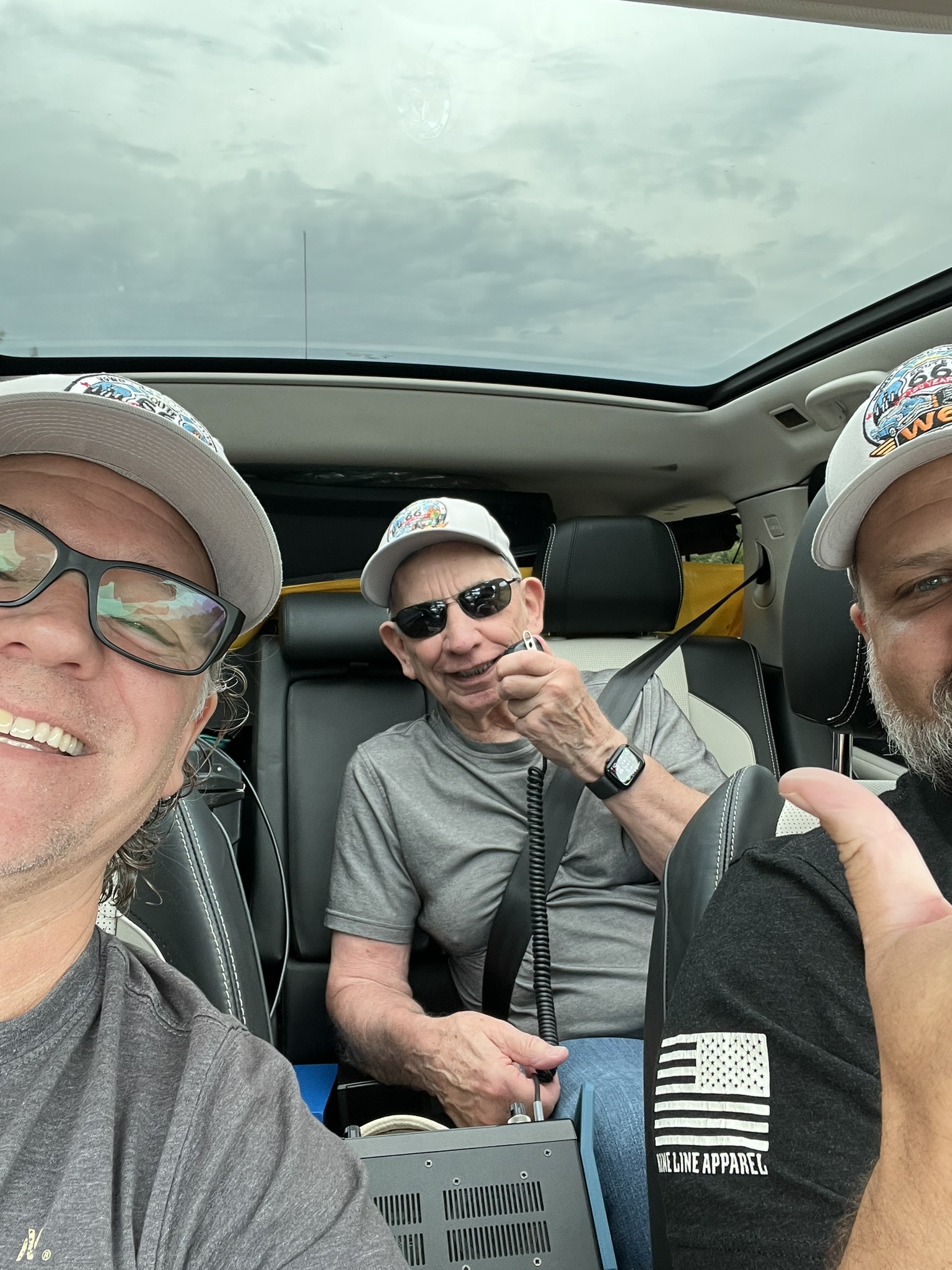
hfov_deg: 46.8
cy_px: 635
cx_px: 476
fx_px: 1100
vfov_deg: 60.0
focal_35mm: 30
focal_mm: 2.71
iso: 100
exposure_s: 1/60
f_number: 2.2
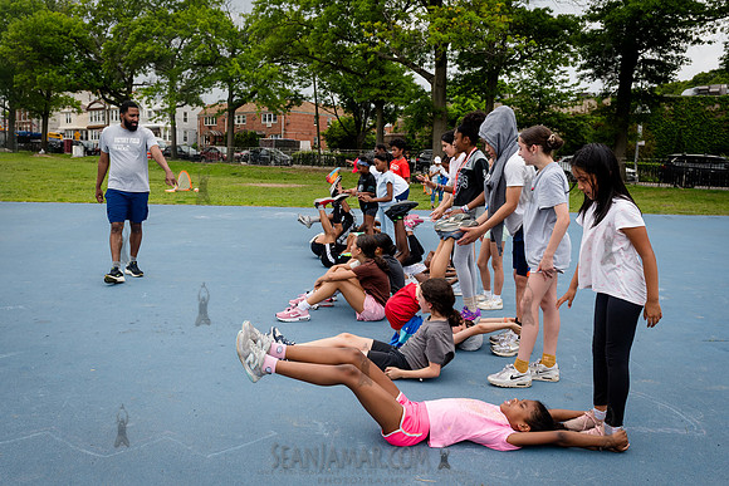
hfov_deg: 59.1
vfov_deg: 41.4
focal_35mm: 32
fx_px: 643
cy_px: 228
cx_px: 353
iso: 400
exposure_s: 1/1000
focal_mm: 24
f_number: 4.5
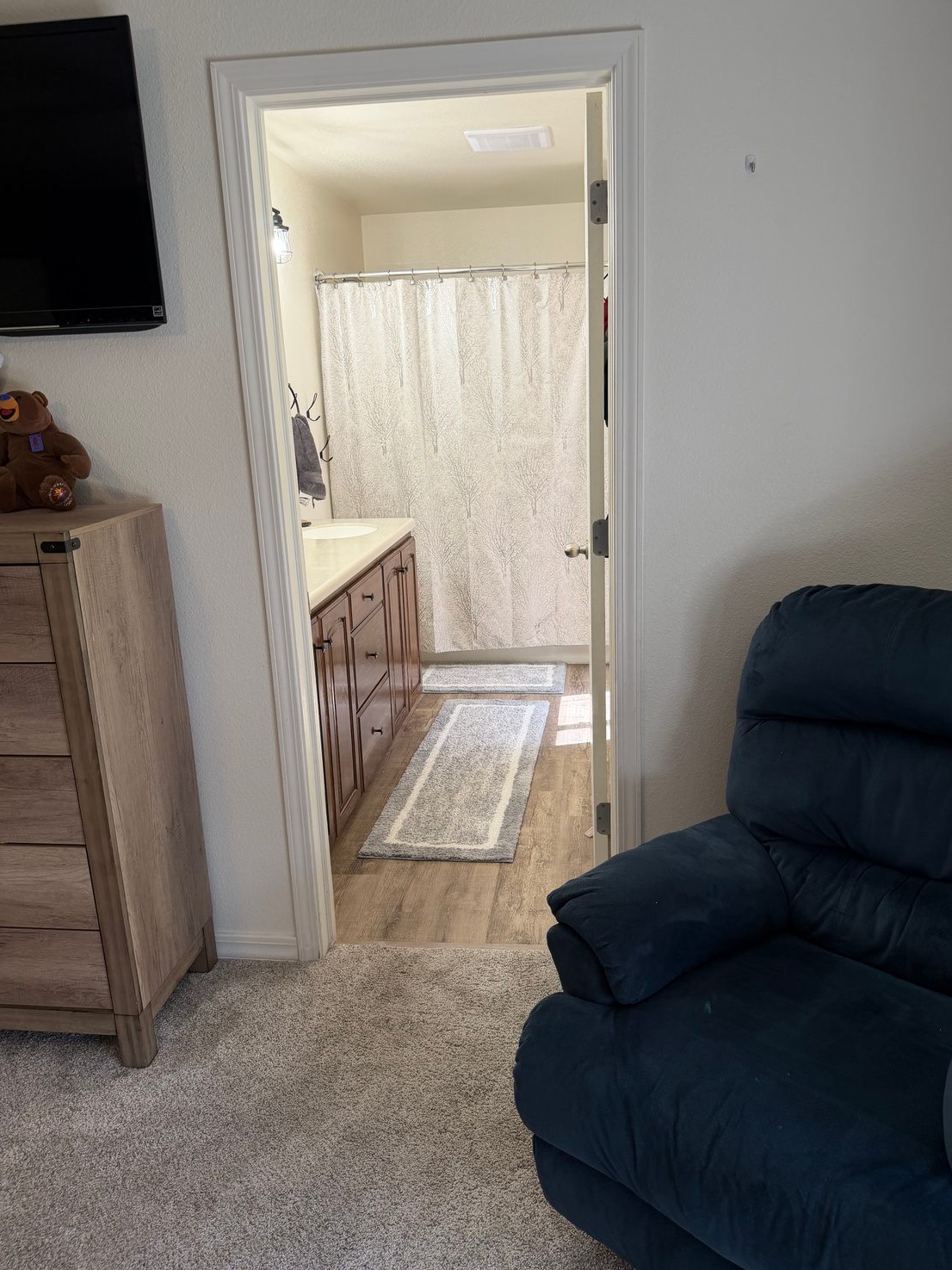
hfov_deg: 54.9
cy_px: 617
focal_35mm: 25
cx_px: 494
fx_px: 917
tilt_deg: -14.4
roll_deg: +2.4
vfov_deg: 69.4
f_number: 1.78
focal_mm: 6.76
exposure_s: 1/120
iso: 125
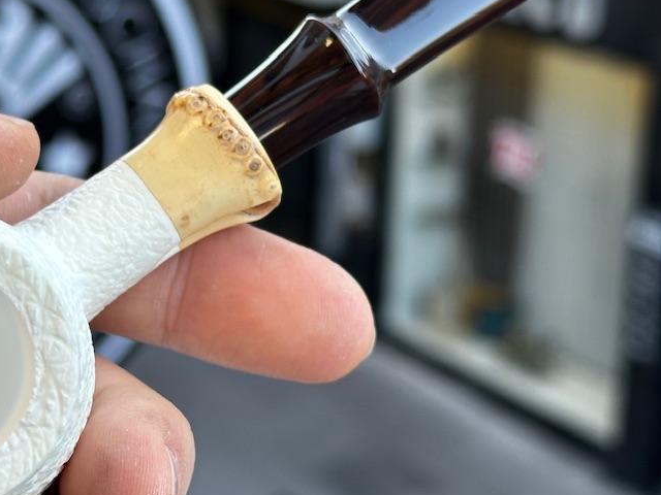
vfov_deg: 15.4
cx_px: 211
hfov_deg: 20.4
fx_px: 1833
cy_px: 221
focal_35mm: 96
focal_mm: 6.86
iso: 50
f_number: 1.78
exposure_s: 1/100
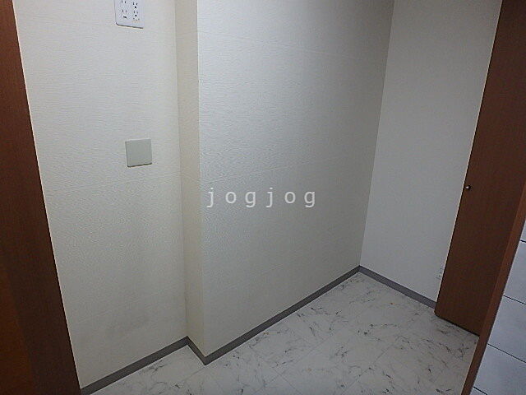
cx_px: 263
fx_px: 319
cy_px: 198
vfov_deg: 63.4
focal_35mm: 21
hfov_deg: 79.0
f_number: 3.5
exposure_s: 1/40
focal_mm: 3.7
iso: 200
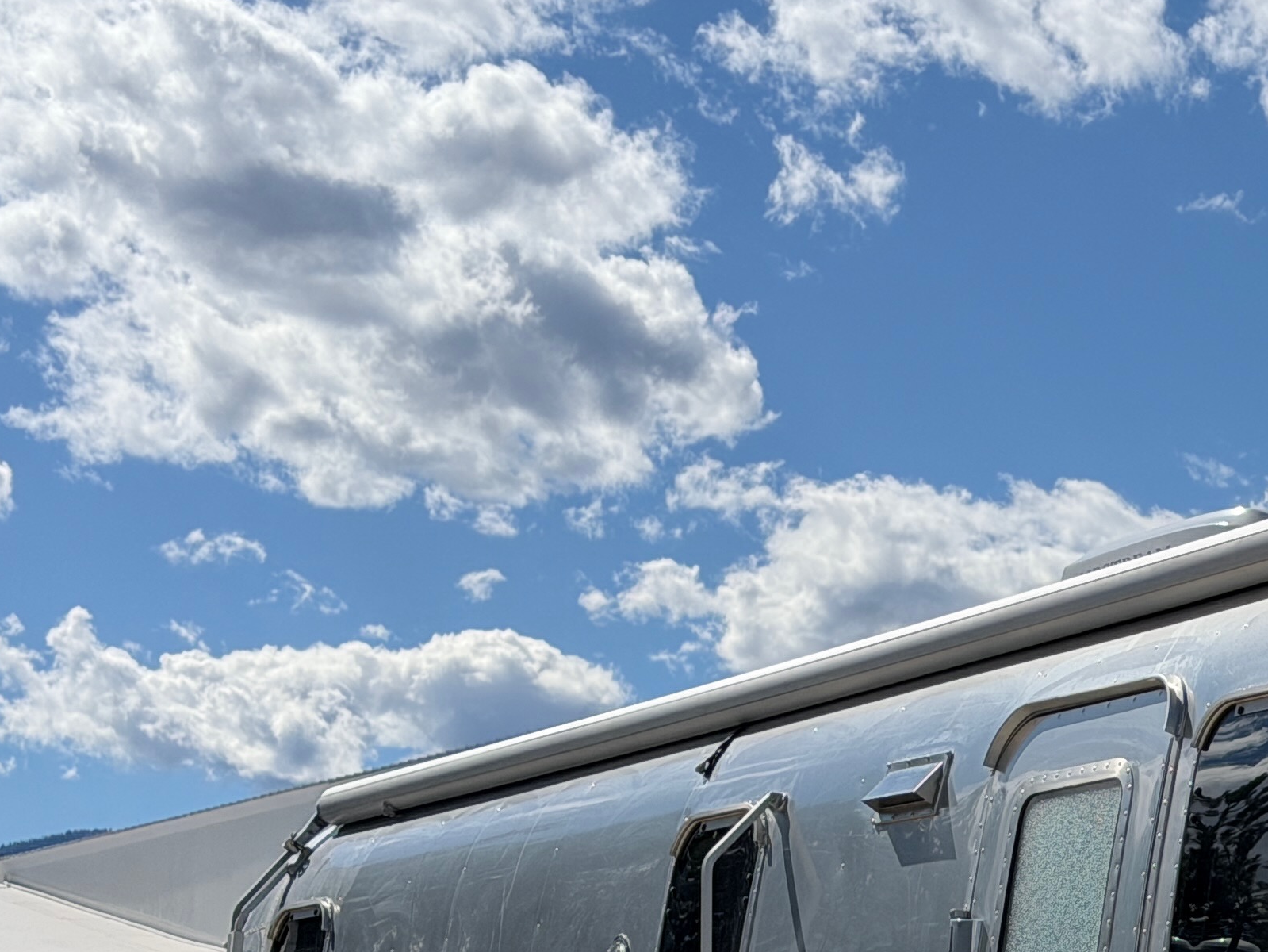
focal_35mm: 121
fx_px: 4433
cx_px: 1514
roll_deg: +0.5
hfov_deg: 15.7
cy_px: 1042
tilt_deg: +1.8
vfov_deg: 12.1
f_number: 1.78
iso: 64
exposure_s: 1/6536
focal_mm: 6.76
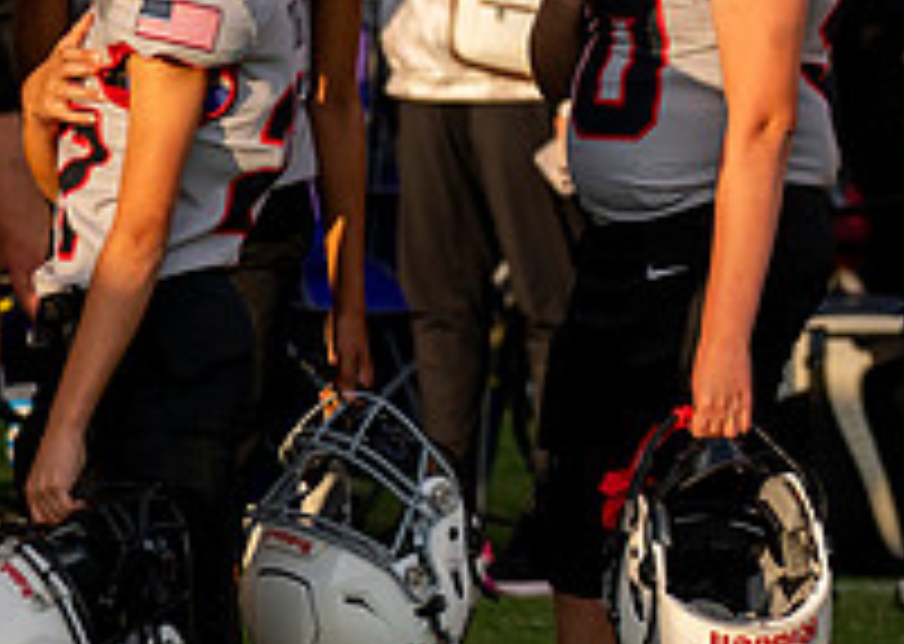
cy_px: 140
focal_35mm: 281
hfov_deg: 7.2
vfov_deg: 5.1
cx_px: 731
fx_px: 7205
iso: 400
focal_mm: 91
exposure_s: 1/3200
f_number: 2.8
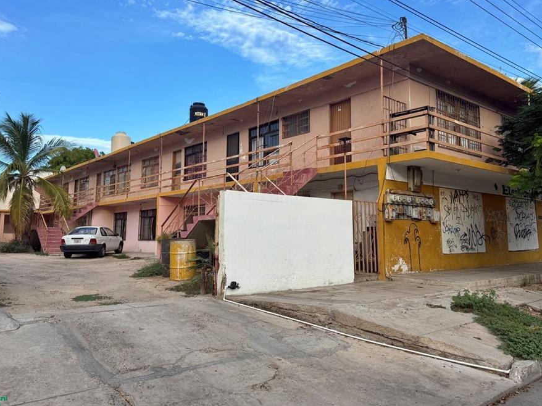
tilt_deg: +7.8
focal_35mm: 28
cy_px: 175
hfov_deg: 63.5
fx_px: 438
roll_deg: -0.4
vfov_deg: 49.6
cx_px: 277
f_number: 1.78
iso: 80
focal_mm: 6.76
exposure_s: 1/2232
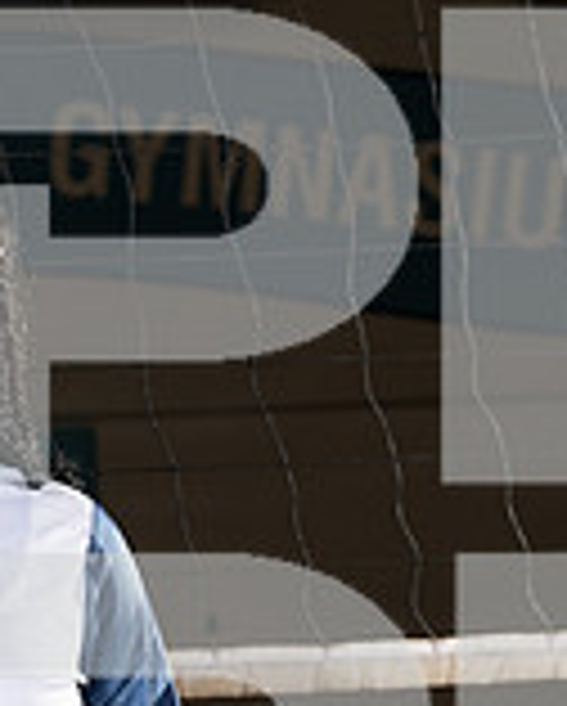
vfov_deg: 9.1
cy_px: 794
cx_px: -171
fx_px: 4417
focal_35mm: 211
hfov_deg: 7.3
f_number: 7.1
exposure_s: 1/250
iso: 250
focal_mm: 61
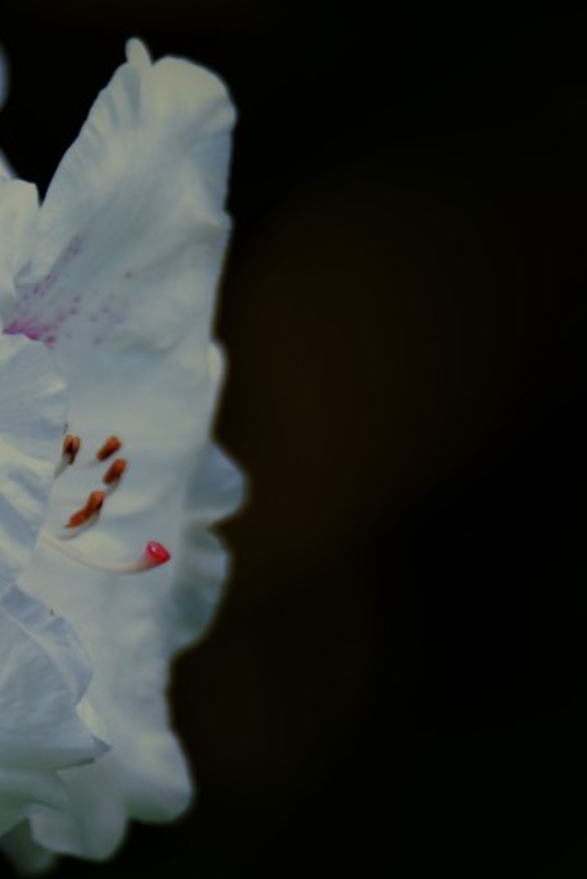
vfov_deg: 1.4
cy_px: 524
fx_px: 35339
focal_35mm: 1447
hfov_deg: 1.0
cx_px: -321
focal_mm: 600
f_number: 6.3
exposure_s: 1/40
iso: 250
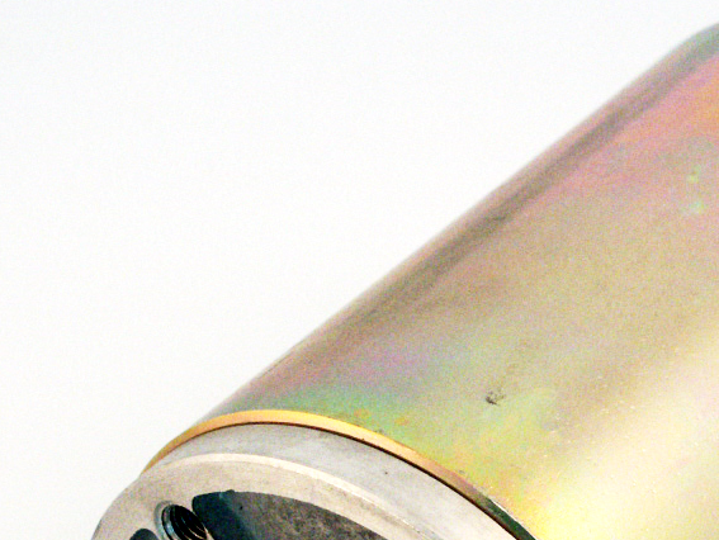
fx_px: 3845
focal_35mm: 185
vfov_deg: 8.0
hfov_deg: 10.7
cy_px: 559
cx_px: 567
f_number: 3.5
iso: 200
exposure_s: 1/45
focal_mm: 20.32
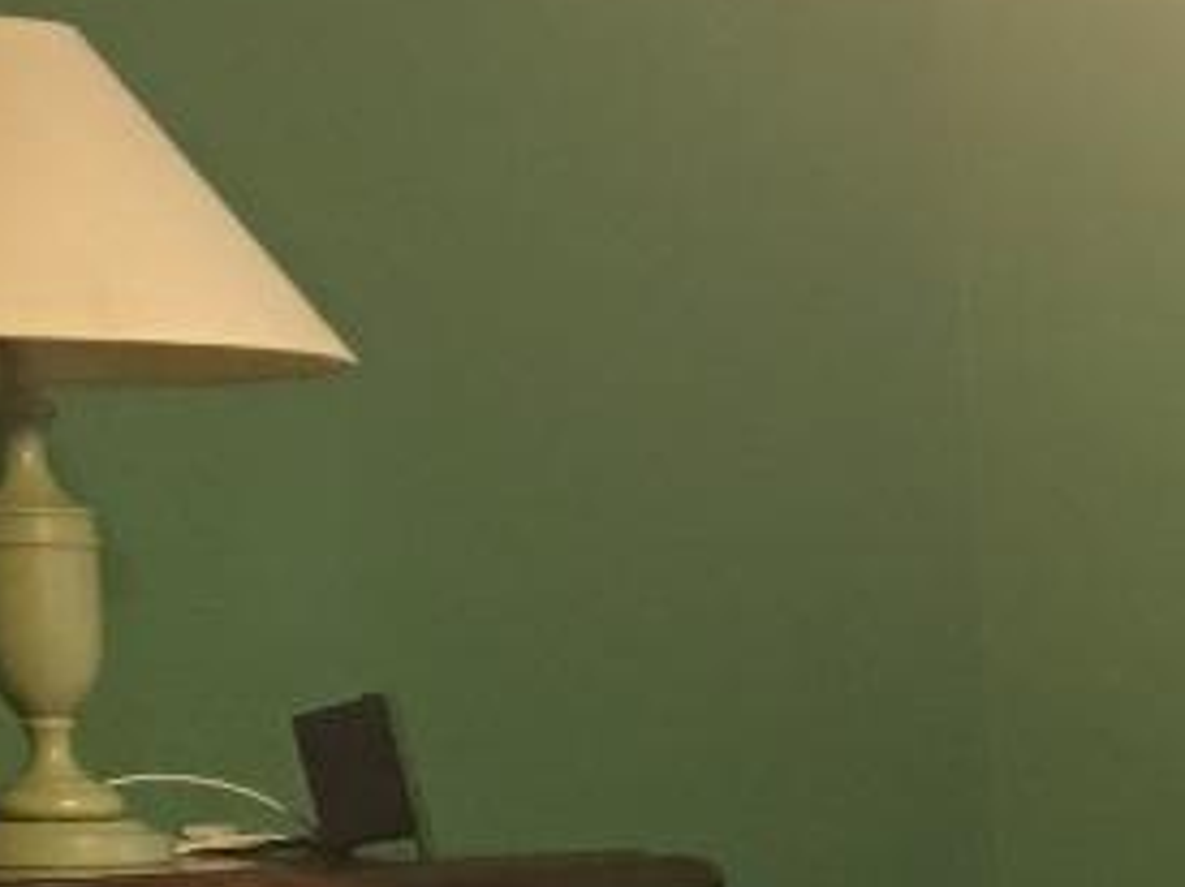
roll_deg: -0.1
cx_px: 2086
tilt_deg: -10.7
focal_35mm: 152
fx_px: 5201
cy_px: 1778
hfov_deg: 12.0
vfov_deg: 9.2
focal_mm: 4.15
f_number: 2.2
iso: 80
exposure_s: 1/10
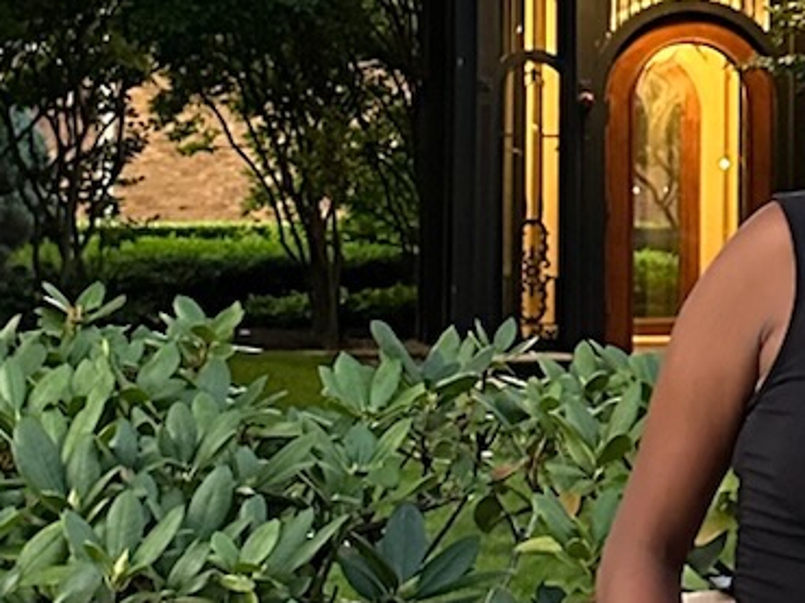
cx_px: 1138
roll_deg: -0.6
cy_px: 104
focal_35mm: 133
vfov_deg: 11.1
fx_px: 3091
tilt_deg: +2.4
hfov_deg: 14.1
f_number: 1.78
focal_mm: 6.86
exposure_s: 1/30
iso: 800
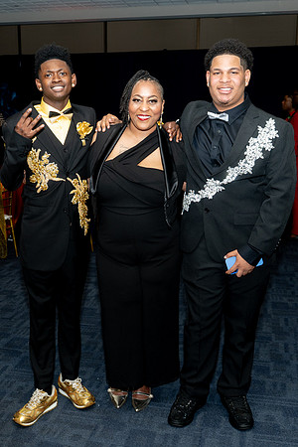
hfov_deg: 30.8
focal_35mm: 44
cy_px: 223
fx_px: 540
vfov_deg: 45.0
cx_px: 130
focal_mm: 29
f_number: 3.5
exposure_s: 1/125
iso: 500
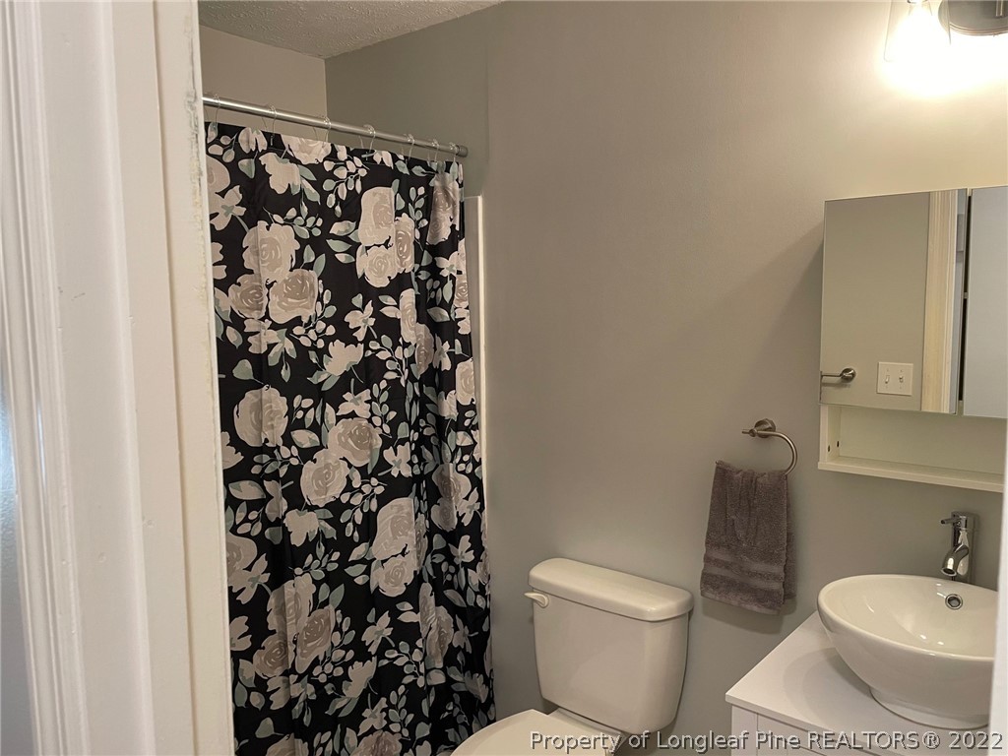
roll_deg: +1.0
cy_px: 378
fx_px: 757
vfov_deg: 53.1
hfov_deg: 67.3
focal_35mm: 26
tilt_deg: -4.9
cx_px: 504
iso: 125
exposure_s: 1/60
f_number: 1.6
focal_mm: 4.2
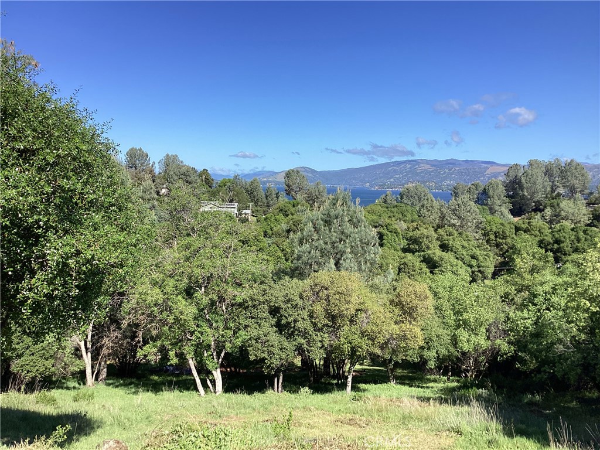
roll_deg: +0.0
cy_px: 225
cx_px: 300
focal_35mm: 31
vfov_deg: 45.4
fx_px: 537
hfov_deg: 58.4
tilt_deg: -2.0
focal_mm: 3.3
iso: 25
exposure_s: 1/1164
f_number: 2.4
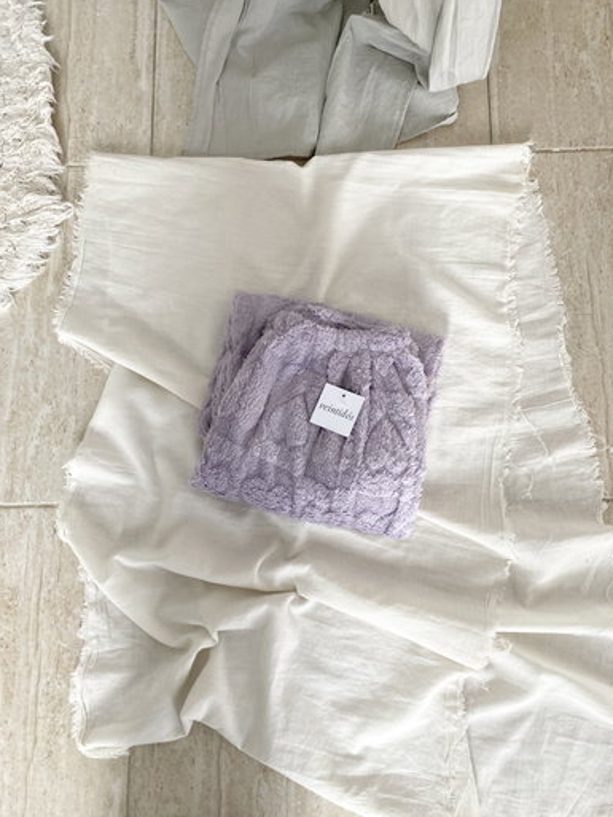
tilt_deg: -80.6
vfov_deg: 65.3
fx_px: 637
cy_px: 402
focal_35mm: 27
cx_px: 315
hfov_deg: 51.4
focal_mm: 4.25
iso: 32
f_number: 1.8
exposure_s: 1/121
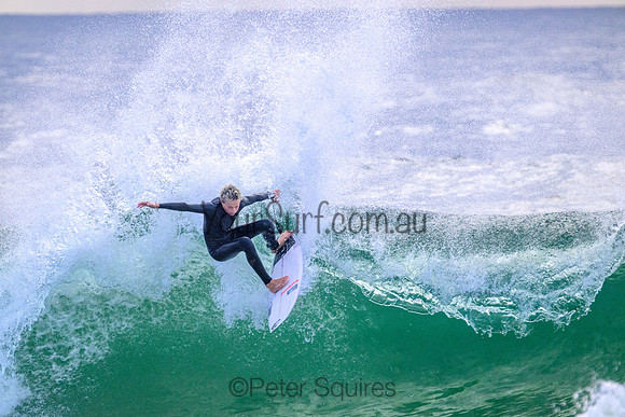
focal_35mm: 700
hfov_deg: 2.9
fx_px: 12155
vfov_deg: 2.0
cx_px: 312
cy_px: 208
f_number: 11
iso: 2800
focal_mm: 700
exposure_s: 1/1600
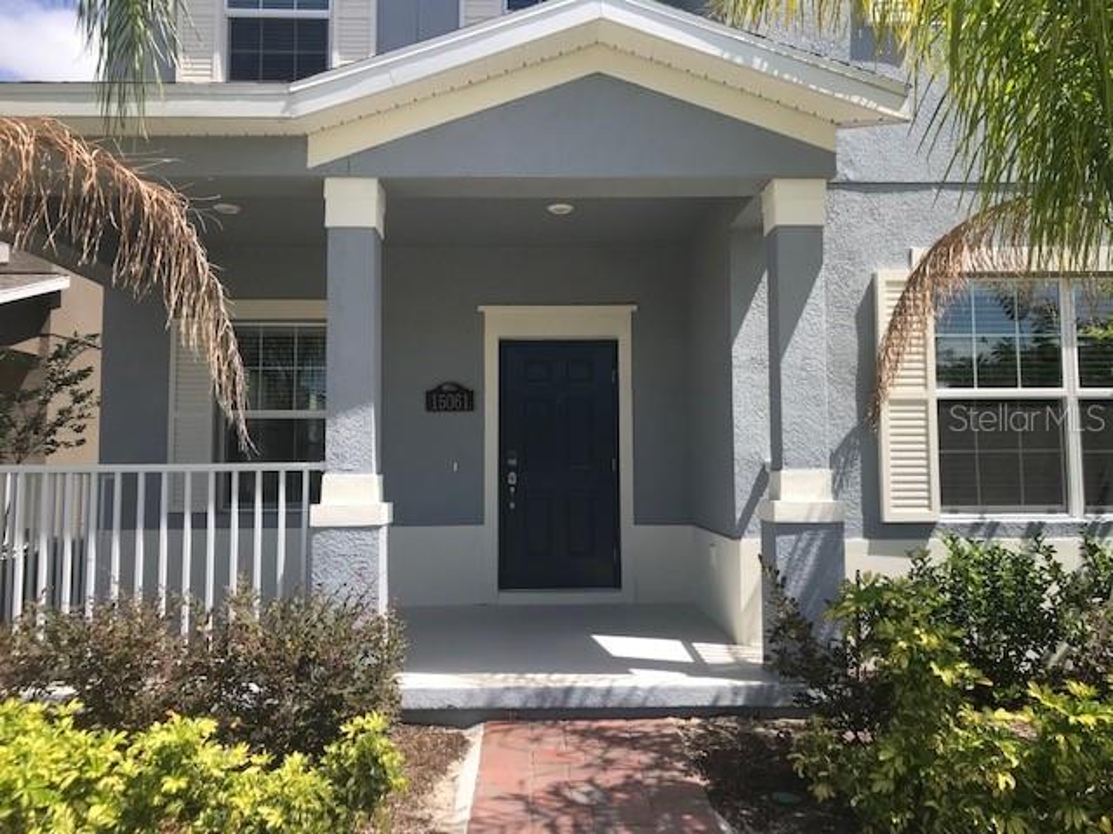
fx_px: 900
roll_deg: -0.7
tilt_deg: +3.8
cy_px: 417
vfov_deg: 49.7
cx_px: 556
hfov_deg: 63.4
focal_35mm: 28
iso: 20
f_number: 1.8
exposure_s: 1/1773
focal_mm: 3.99
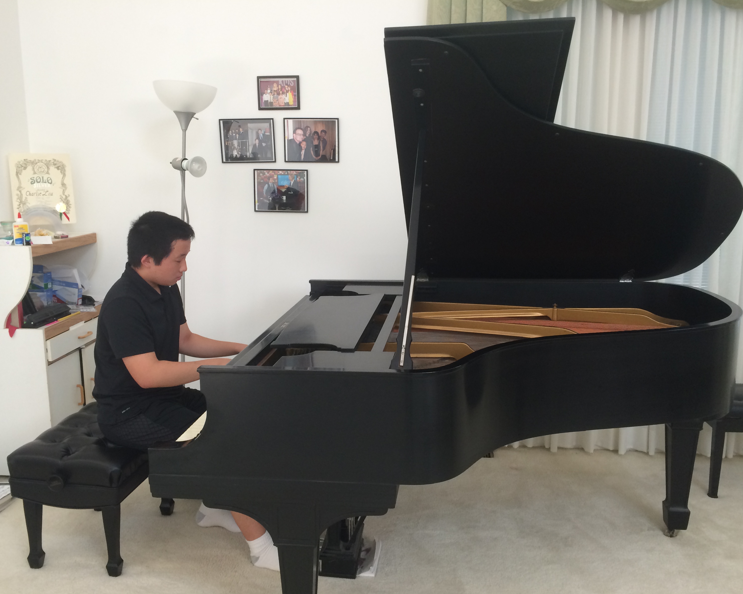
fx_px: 704
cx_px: 372
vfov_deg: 45.8
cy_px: 298
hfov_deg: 55.7
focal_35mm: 32
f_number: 2.2
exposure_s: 1/30
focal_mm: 4.12
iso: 40
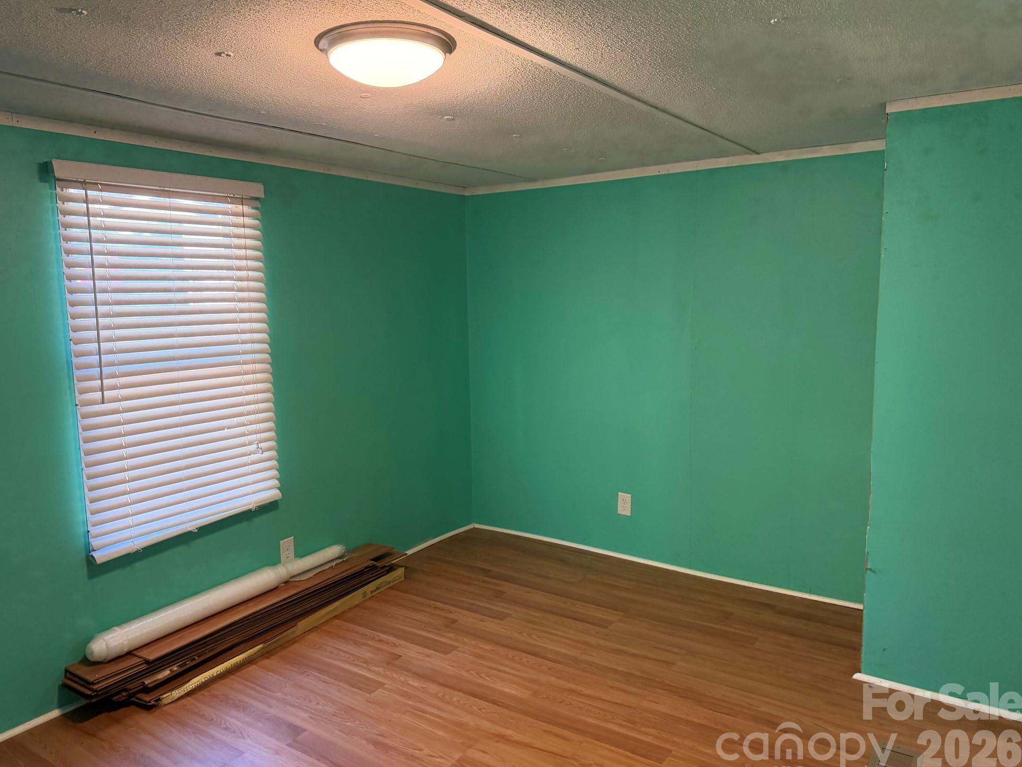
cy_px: 386
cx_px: 496
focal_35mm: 25
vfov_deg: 54.9
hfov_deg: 69.4
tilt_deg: -6.5
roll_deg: +0.9
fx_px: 738
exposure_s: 1/120
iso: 320
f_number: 1.78
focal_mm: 6.76
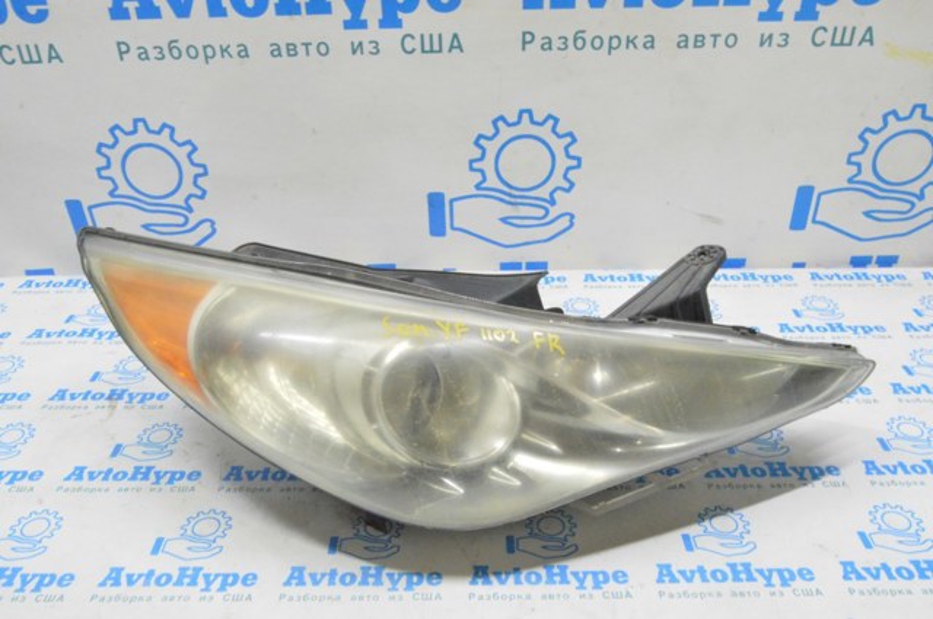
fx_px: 777
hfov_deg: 62.0
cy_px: 310
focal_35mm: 30
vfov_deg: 43.5
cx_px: 466
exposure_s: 1/15
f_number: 20
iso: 6400
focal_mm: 20
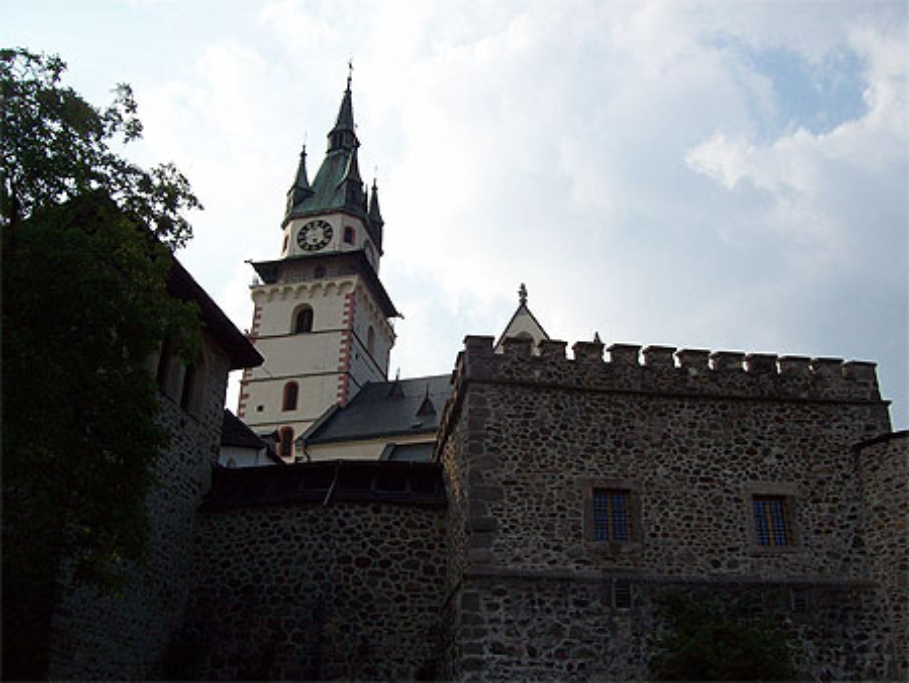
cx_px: 454
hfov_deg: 51.3
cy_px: 342
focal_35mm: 36
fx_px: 946
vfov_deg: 39.7
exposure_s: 1/588
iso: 80
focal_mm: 6
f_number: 4.8
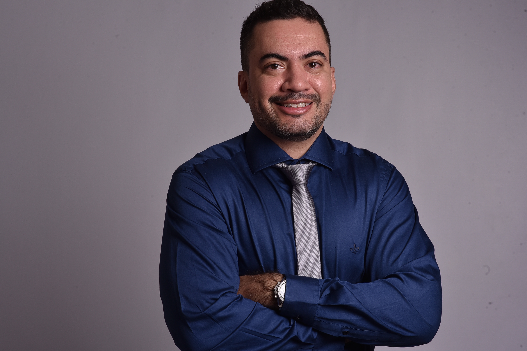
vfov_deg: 16.1
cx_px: 264
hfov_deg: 23.9
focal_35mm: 85
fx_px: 1244
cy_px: 176
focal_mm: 85
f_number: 16
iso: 200
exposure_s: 1/160
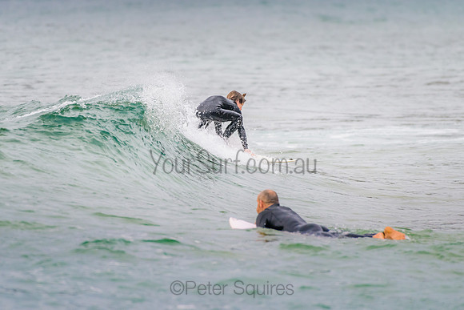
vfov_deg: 2.2
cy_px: 128
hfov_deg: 3.4
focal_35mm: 613
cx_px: 217
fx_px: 7902
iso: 500
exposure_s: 1/800
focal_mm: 500
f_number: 5.6
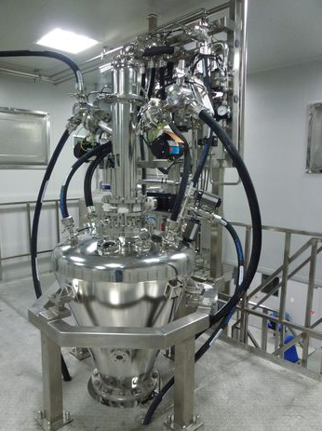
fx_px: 336
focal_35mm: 27
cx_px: 155
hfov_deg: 51.2
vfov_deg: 65.4
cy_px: 213
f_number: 3.3
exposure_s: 1/60
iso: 400
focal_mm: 4.3
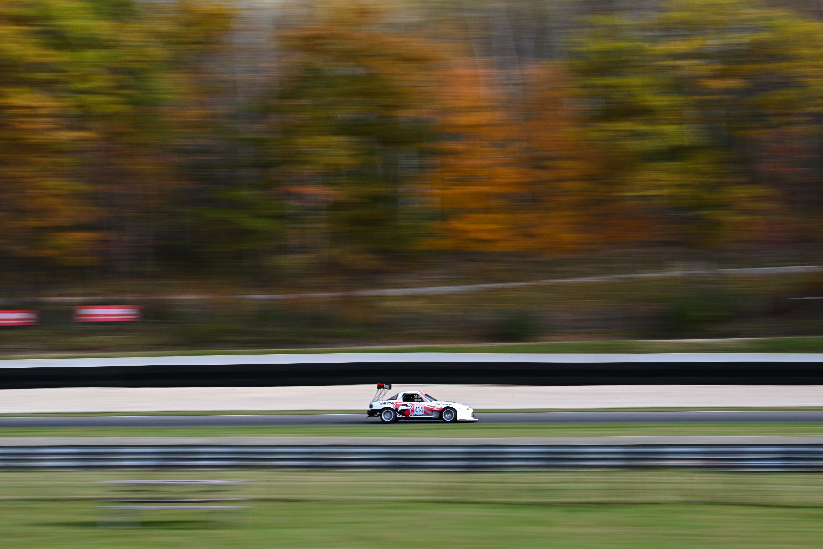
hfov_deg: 23.9
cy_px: 274
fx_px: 1943
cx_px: 412
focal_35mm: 85
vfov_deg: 16.1
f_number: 22
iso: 200
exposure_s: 1/25
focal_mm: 85
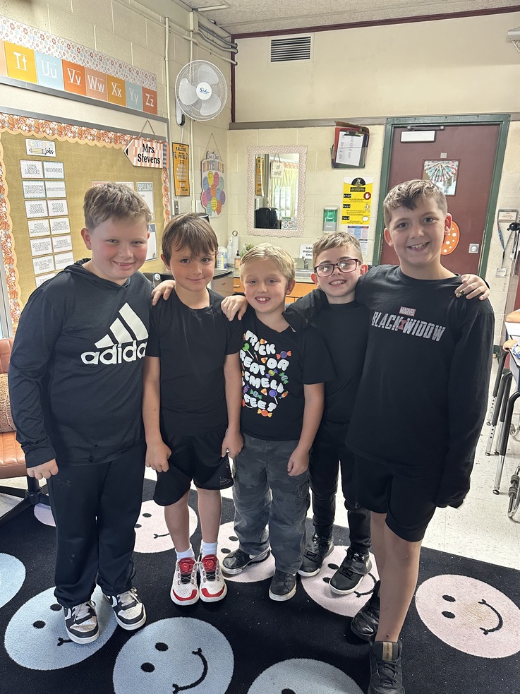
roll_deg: -0.9
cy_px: 360
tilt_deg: -17.7
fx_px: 501
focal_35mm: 25
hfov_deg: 54.9
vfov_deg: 69.4
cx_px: 257
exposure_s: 1/60
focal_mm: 6.86
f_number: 1.78
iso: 320
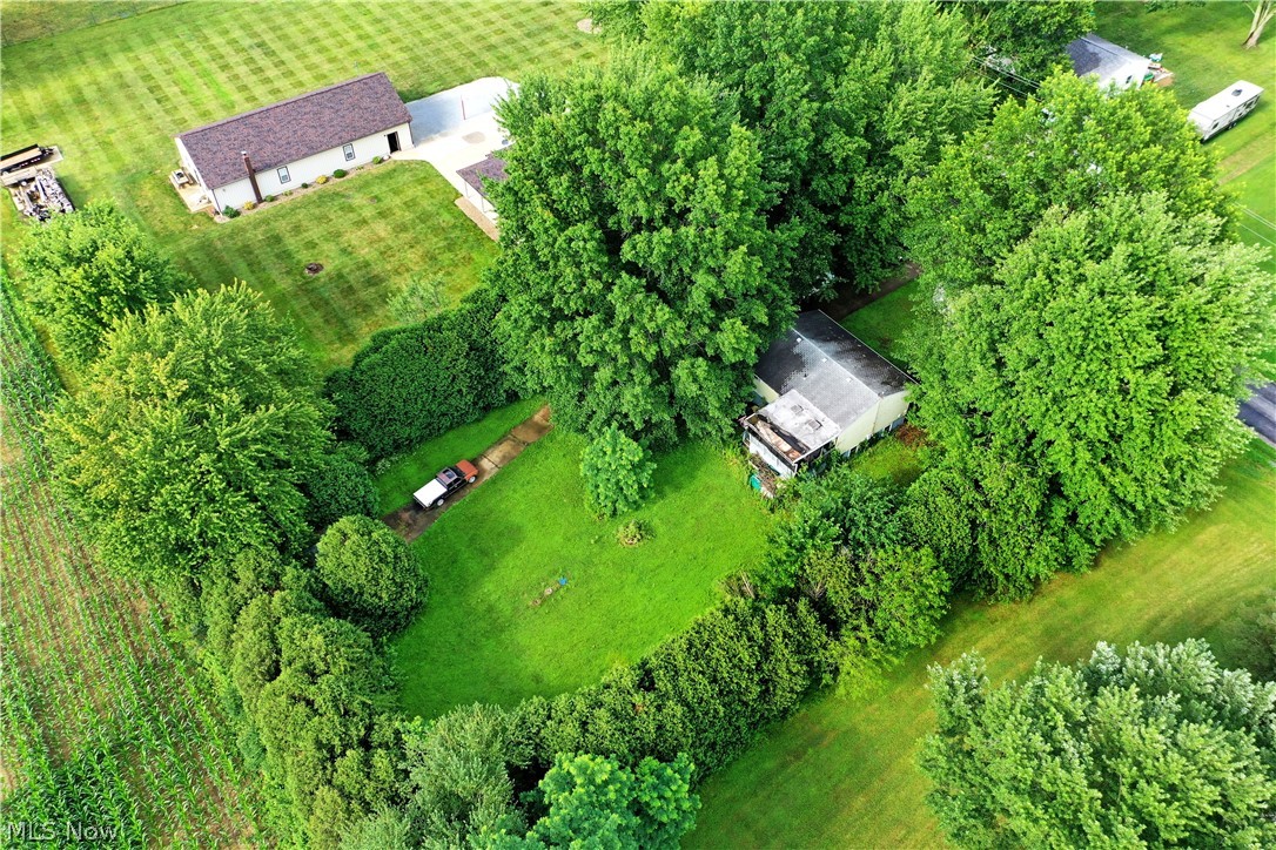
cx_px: 638
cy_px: 425
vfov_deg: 46.4
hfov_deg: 65.5
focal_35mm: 28
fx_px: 992
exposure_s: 1/160
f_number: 4.5
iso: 100
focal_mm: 10.26
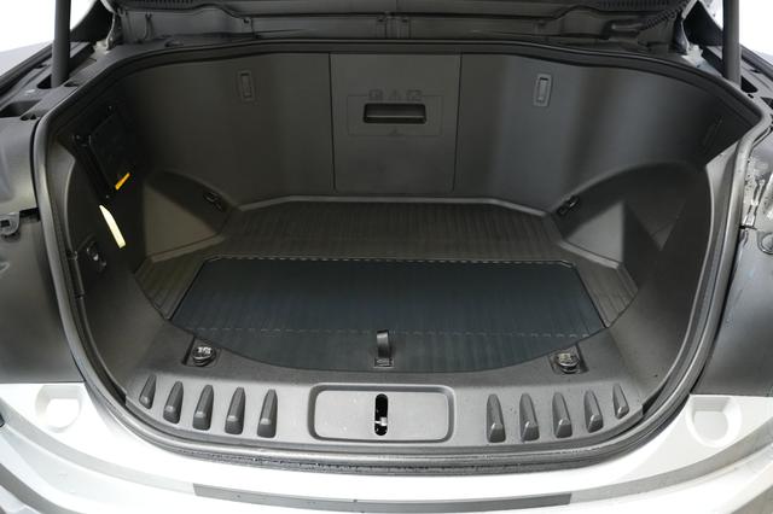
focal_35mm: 26
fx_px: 558
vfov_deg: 49.5
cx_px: 386
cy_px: 257
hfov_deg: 69.4
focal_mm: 26
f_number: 2.8
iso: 5000
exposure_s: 1/160
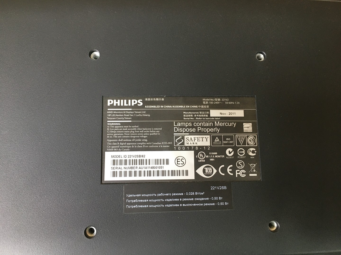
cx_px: 170
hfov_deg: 61.7
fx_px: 286
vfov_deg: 48.2
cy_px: 128
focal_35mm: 29
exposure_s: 1/33
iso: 125
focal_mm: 4.15
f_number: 2.2
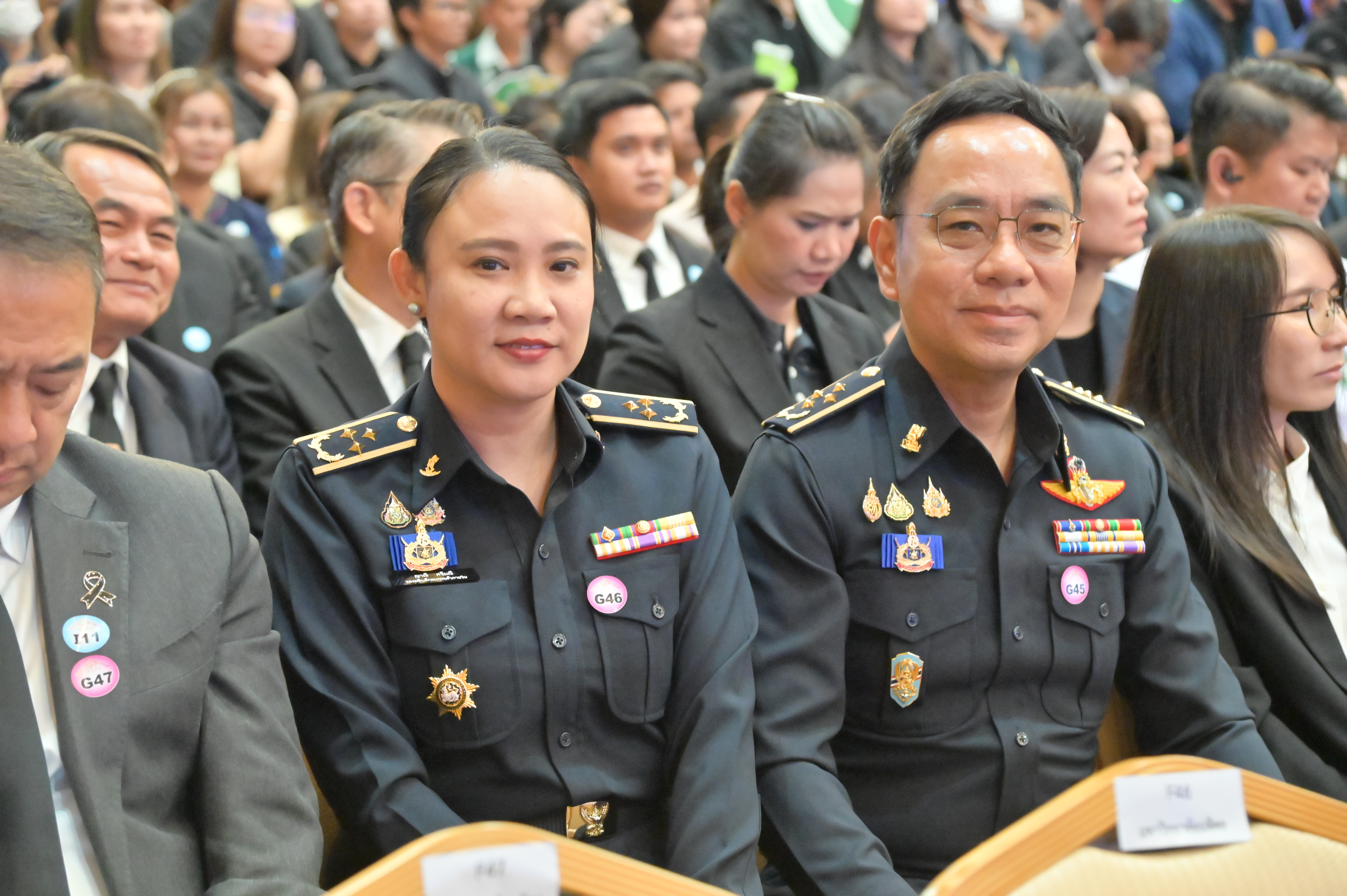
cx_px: 674
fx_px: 3178
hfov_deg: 23.9
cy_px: 448
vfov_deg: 16.1
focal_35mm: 85
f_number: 5
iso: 12800
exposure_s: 1/160
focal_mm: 85
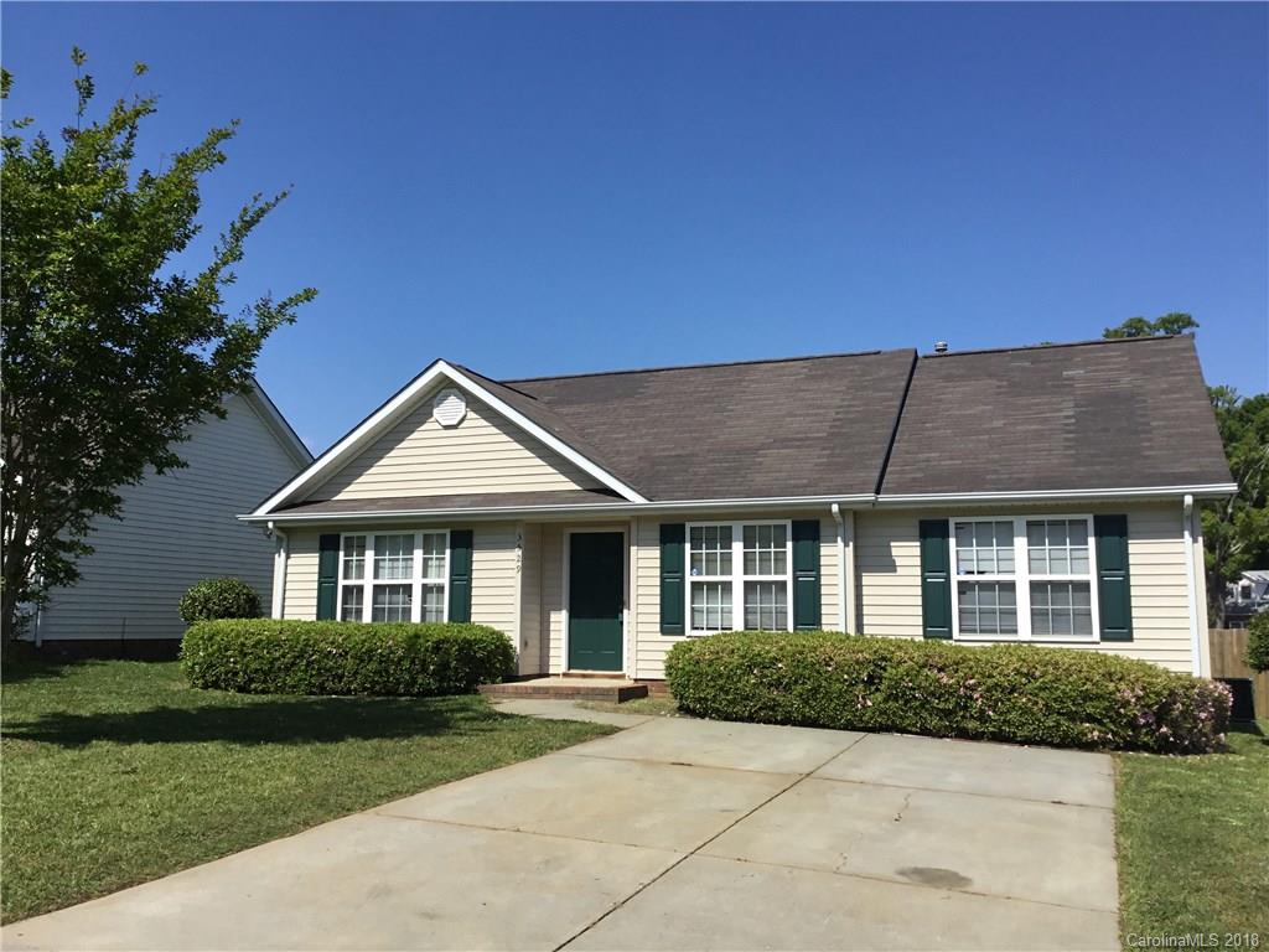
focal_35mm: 31
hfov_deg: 58.4
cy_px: 476
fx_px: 1136
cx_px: 634
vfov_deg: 45.4
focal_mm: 3.3
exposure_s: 1/1942
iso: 25
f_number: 2.4
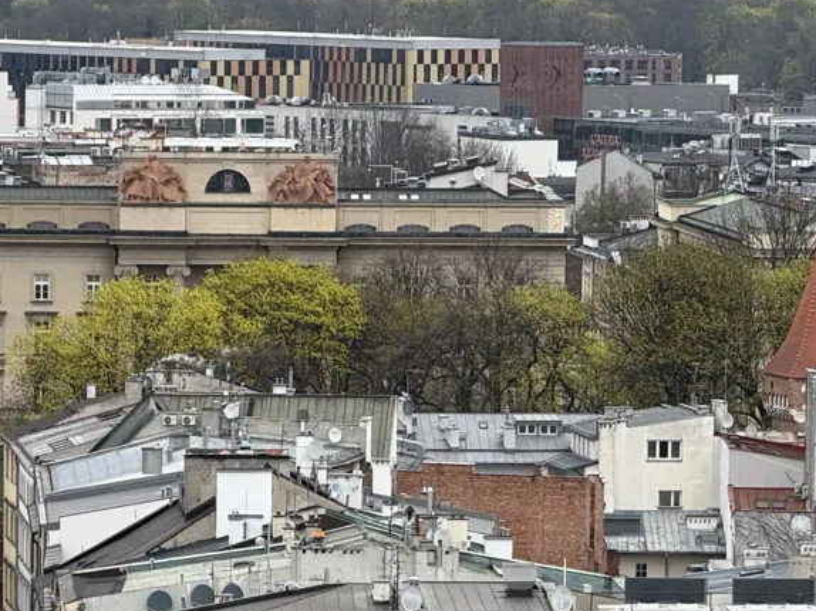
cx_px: 102
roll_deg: -0.6
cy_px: 588
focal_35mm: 251
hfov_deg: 7.9
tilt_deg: -5.1
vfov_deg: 5.9
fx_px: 5914
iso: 50
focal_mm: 15.66
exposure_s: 1/209
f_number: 2.8
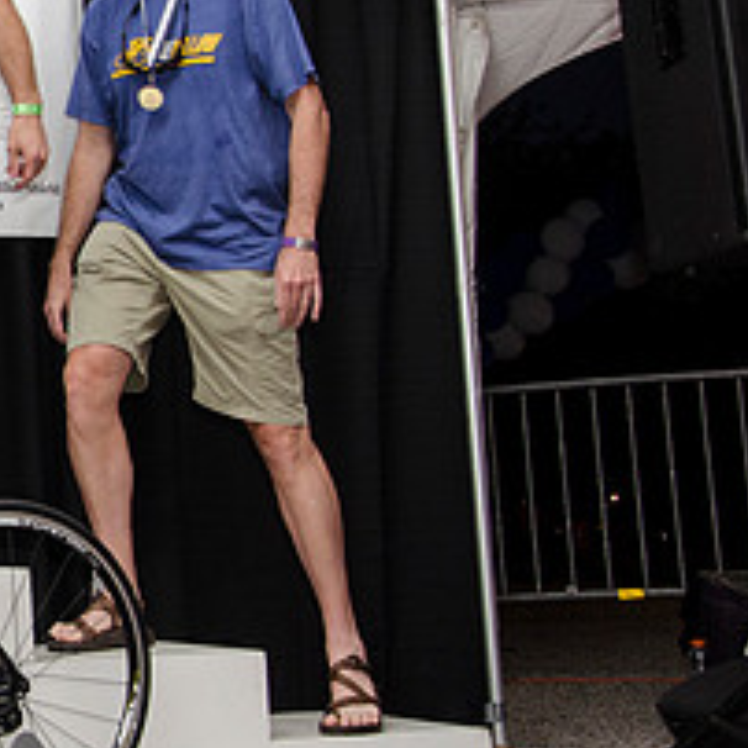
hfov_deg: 16.9
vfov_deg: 18.2
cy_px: 233
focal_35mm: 95
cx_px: -296
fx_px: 2322
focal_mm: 26
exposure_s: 1/80
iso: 800
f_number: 5.6
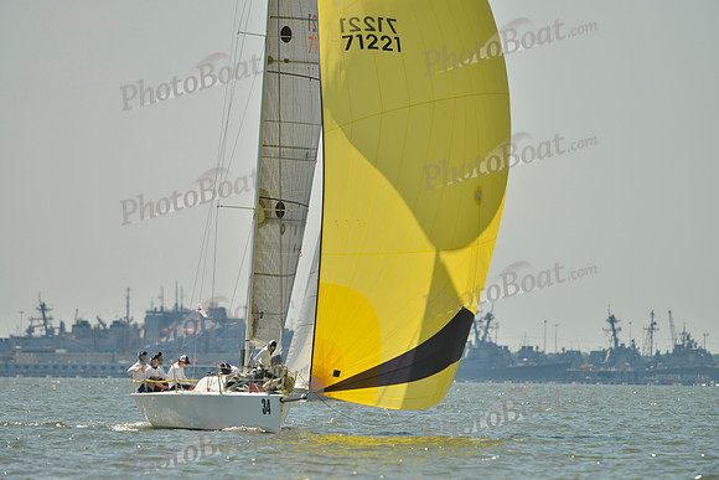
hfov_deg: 5.2
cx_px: 360
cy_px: 240
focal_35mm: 400
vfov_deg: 3.4
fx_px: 7990
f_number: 5.6
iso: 200
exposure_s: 1/1600
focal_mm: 400
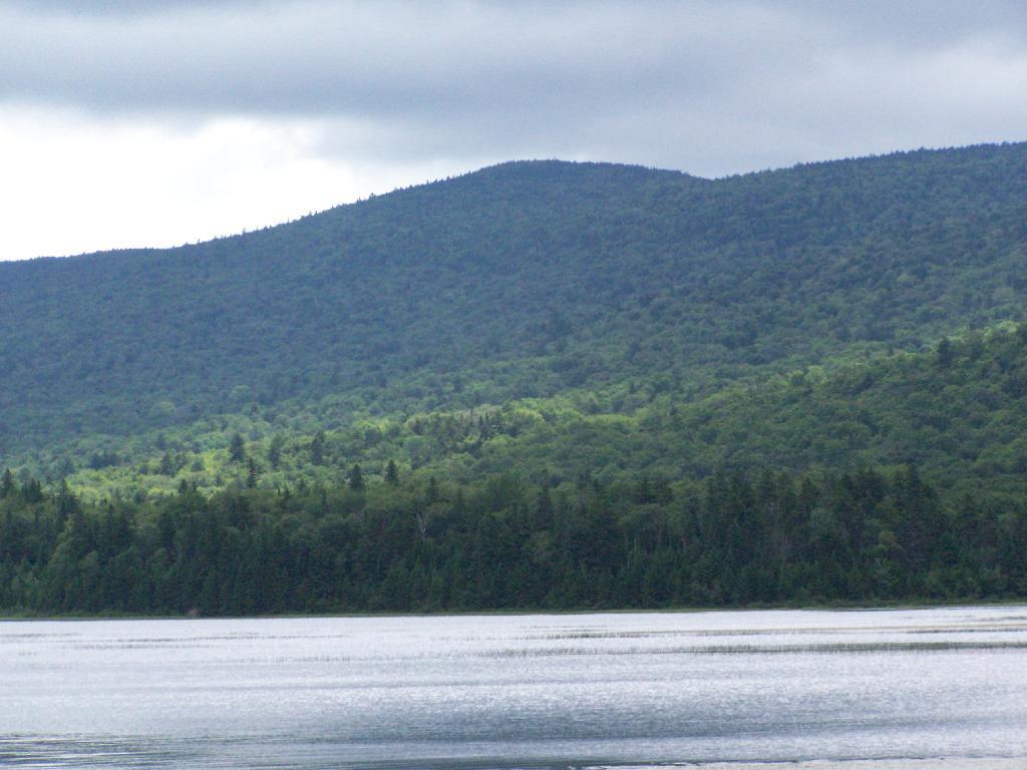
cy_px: 385
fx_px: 5607
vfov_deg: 7.9
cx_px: 514
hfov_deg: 10.5
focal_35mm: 189
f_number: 6.3
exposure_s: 1/800
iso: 400
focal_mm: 31.3
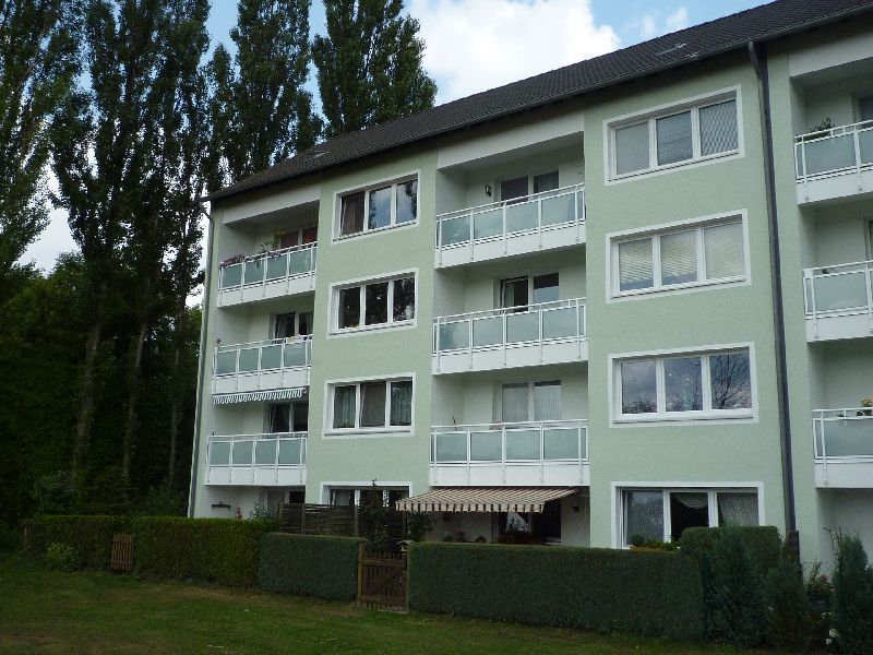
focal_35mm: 34
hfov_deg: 54.0
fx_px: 857
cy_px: 328
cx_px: 436
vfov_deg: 41.8
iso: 80
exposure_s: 1/500
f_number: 3.5
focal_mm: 4.4
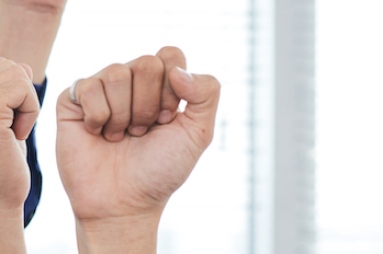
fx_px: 2073
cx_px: -7
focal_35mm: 195
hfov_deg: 10.5
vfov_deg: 7.0
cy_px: 51
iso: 400
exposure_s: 1/250
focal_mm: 85
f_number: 5.6
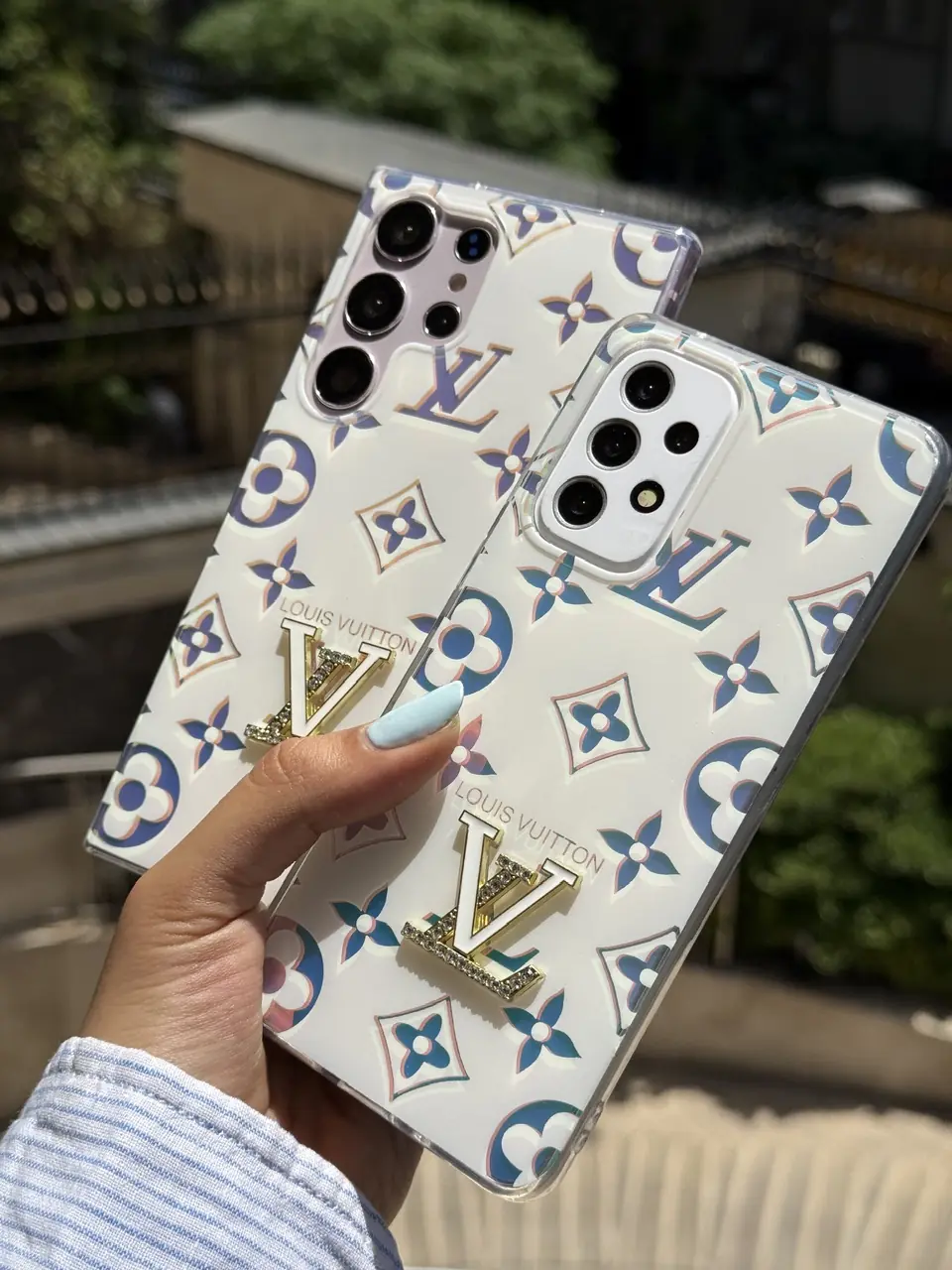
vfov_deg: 39.7
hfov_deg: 30.3
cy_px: 635
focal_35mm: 48
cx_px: 476
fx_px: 1760
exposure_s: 1/9901
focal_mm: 6.76
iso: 64
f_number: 1.78
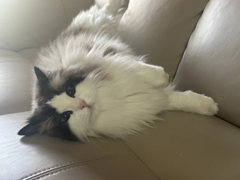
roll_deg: -1.0
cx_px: 120
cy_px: 90
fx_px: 333
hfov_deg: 39.7
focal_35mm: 48
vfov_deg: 30.3
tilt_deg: -19.9
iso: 200
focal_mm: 6.86
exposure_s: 1/60
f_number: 1.78
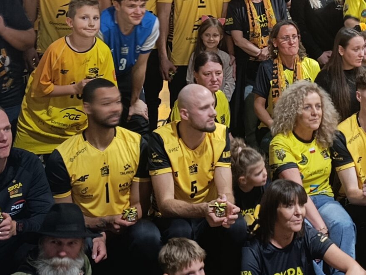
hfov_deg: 28.6
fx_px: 708
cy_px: 28
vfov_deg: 21.5
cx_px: 267
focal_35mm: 67
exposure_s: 1/33.3
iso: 1215
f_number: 1.65
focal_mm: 6.11
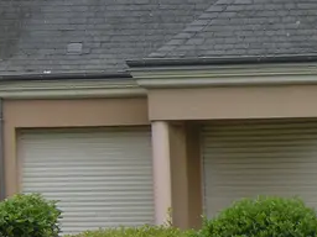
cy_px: -2
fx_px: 2564
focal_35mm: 280
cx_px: -239
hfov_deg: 6.9
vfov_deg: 5.3
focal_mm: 9.8
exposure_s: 1/94.1
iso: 100
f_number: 3.5
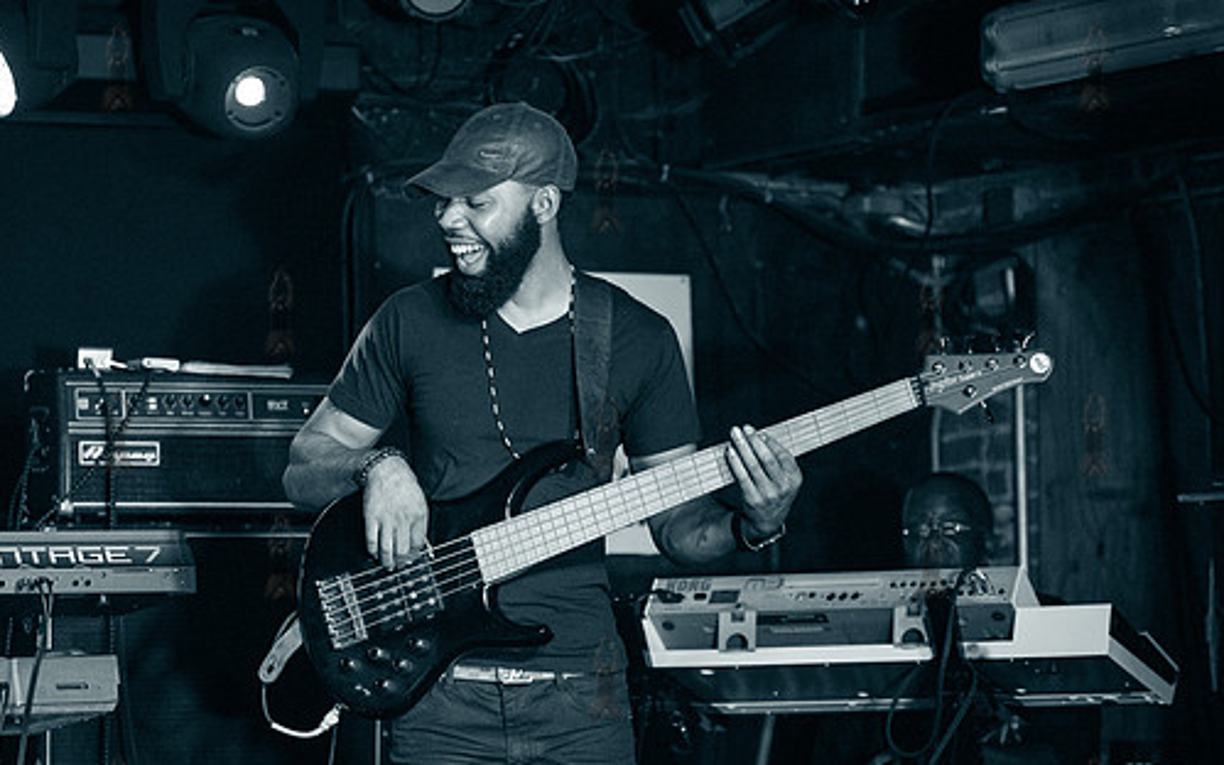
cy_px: 387
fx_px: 4103
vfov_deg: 10.7
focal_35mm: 123
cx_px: 578
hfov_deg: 17.0
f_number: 2.8
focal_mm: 92
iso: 4000
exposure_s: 1/320
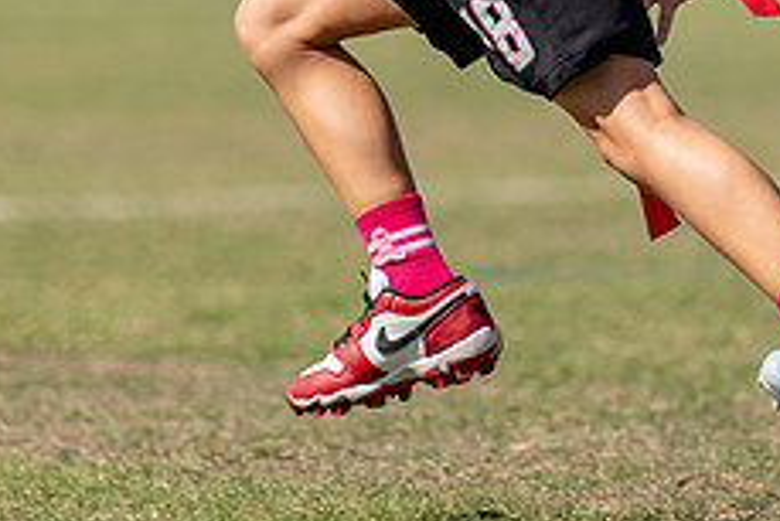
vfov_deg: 2.1
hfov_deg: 3.2
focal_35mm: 646
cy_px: -39
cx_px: 330
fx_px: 14005
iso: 100
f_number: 2.8
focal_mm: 168
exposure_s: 1/1600
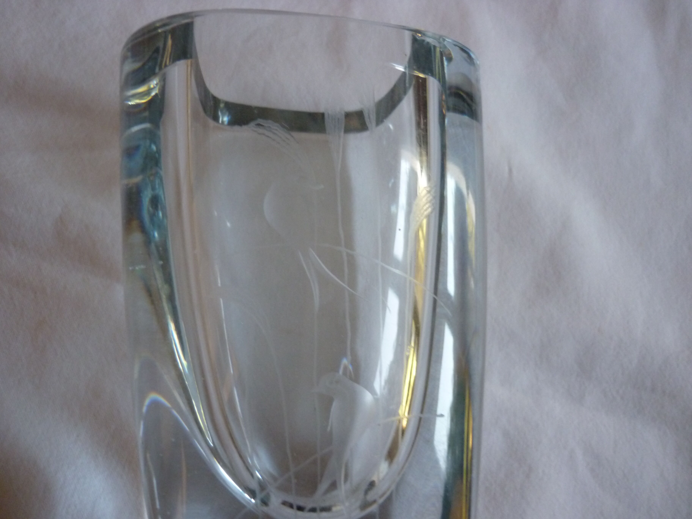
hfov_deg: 55.4
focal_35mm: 33
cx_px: 346
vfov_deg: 42.9
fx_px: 660
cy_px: 260
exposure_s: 1/30
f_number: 2.8
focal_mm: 5.5
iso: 320
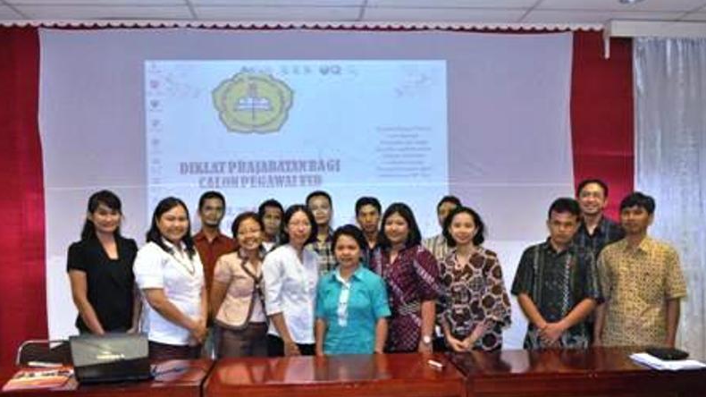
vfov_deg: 33.6
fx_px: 655
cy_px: 234
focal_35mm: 35
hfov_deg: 56.6
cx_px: 355
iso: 1600
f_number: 7.1
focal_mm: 22
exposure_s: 1/60
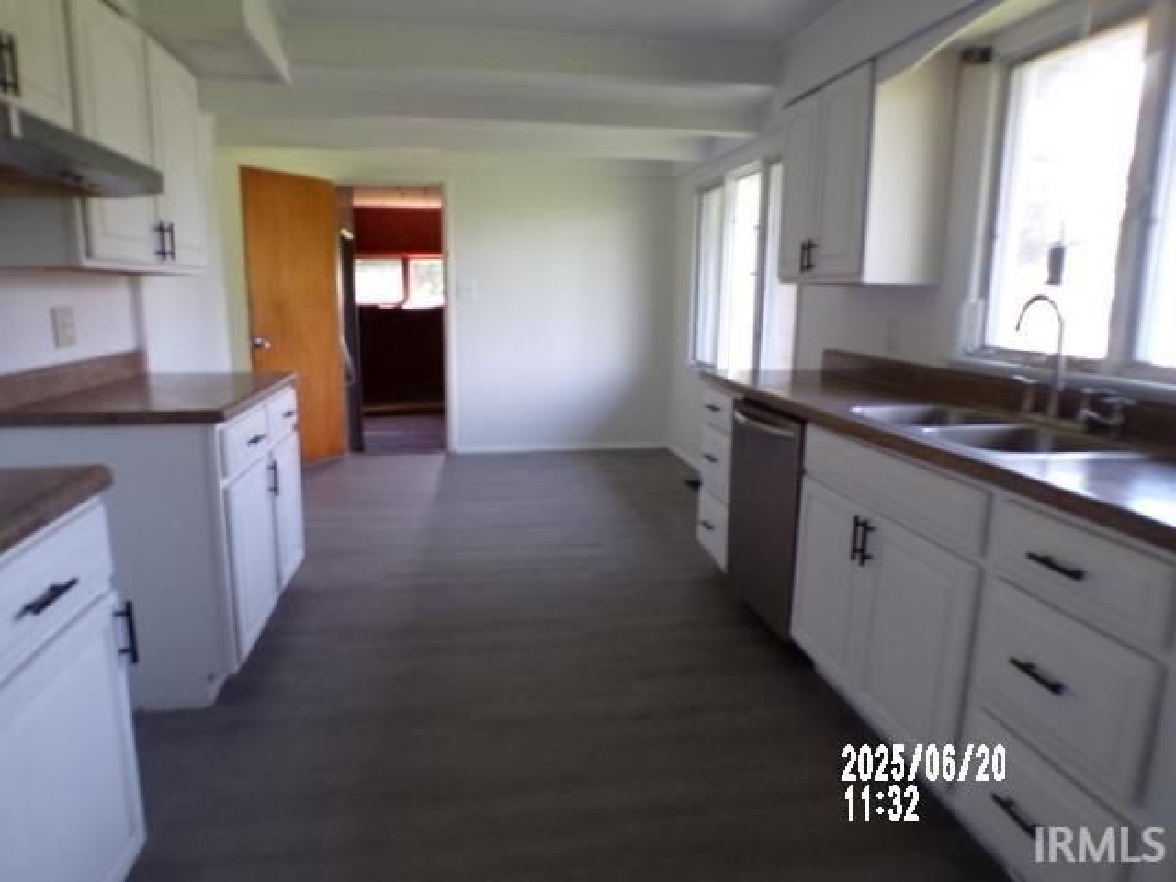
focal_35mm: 24
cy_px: 441
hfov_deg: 71.6
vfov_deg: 56.8
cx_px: 588
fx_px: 815
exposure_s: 1/34
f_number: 3
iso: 147
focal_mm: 4.3
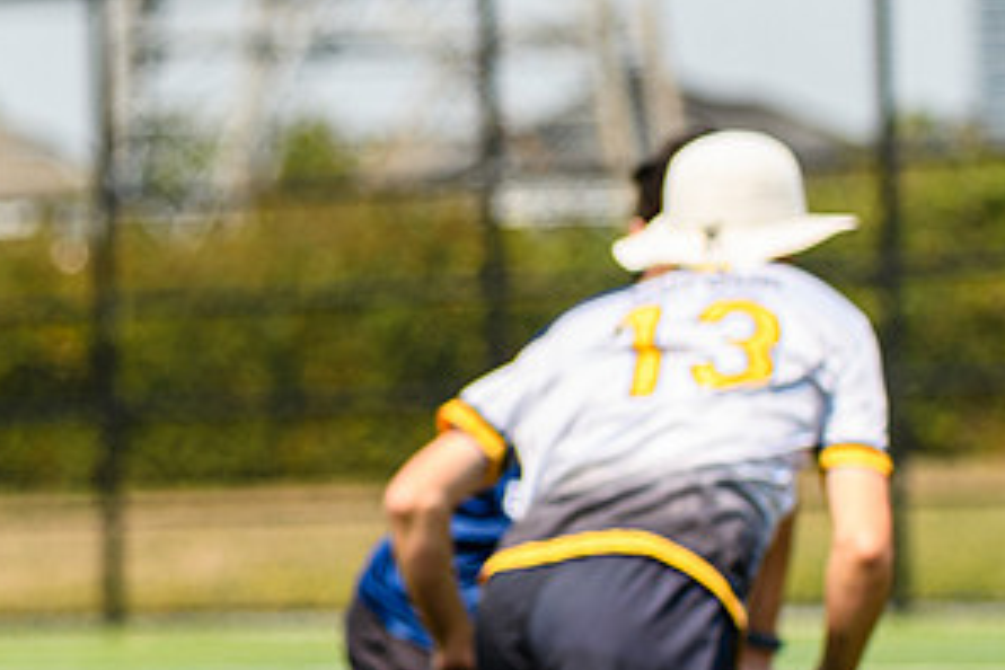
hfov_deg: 5.2
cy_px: 211
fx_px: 11026
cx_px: -276
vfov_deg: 3.5
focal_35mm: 395
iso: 100
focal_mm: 102
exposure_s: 1/1000
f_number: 3.2
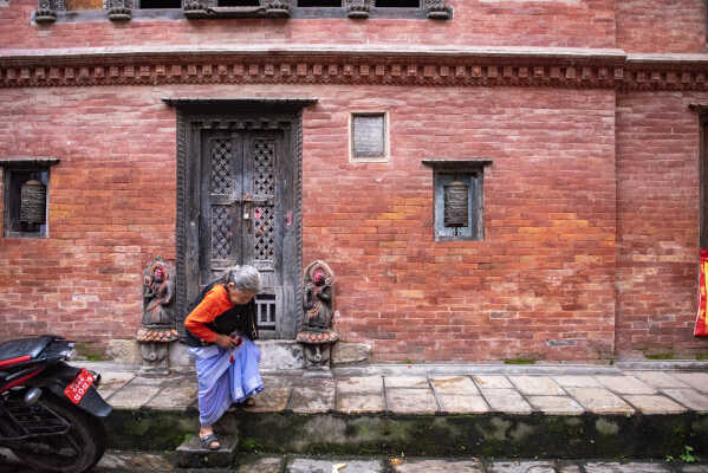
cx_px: 354
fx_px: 472
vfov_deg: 53.2
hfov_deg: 73.7
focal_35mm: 24
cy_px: 236
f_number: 4
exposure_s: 1/80
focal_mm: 24
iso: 2000
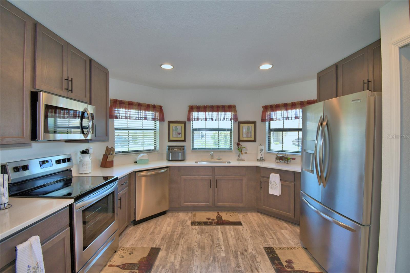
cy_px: 136
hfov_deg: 100.4
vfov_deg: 77.3
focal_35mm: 15
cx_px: 205
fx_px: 171
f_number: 4.5
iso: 200
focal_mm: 10
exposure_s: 1/40
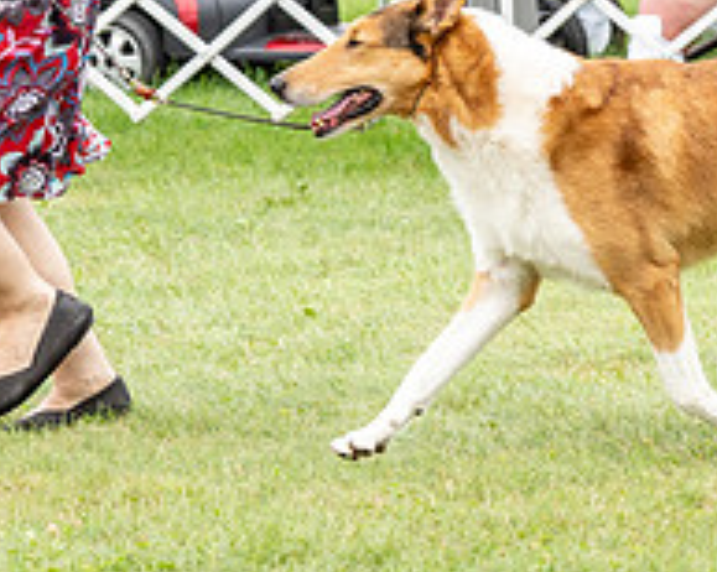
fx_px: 9794
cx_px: 291
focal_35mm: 462
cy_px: -71
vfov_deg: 3.3
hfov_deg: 4.2
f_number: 5
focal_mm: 128
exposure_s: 1/800
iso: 400
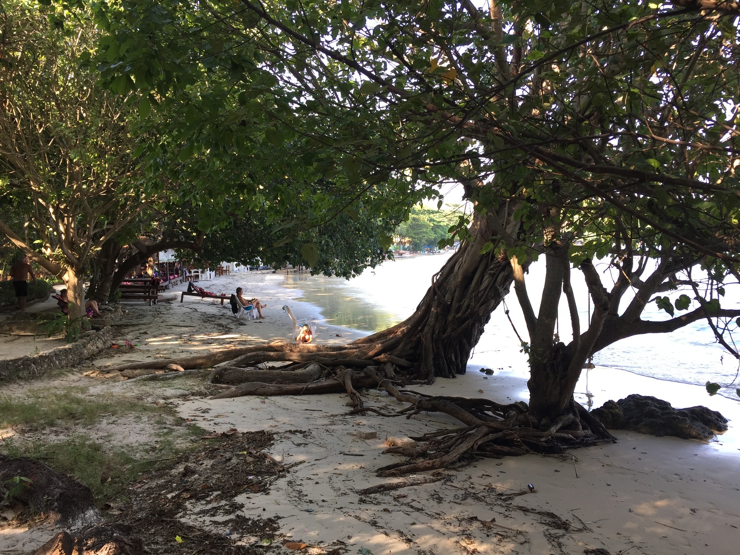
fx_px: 620
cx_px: 370
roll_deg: +0.3
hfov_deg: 61.7
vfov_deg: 48.2
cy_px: 278
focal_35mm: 29
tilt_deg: -2.6
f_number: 2.2
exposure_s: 1/120
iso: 32
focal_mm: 4.15
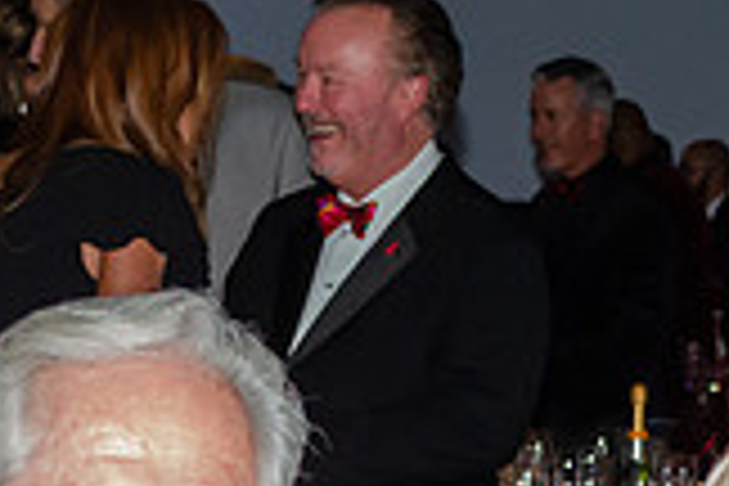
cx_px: 594
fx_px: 3908
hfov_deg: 10.6
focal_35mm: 193
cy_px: 860
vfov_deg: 6.9
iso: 3200
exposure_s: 1/60
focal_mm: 36
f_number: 5
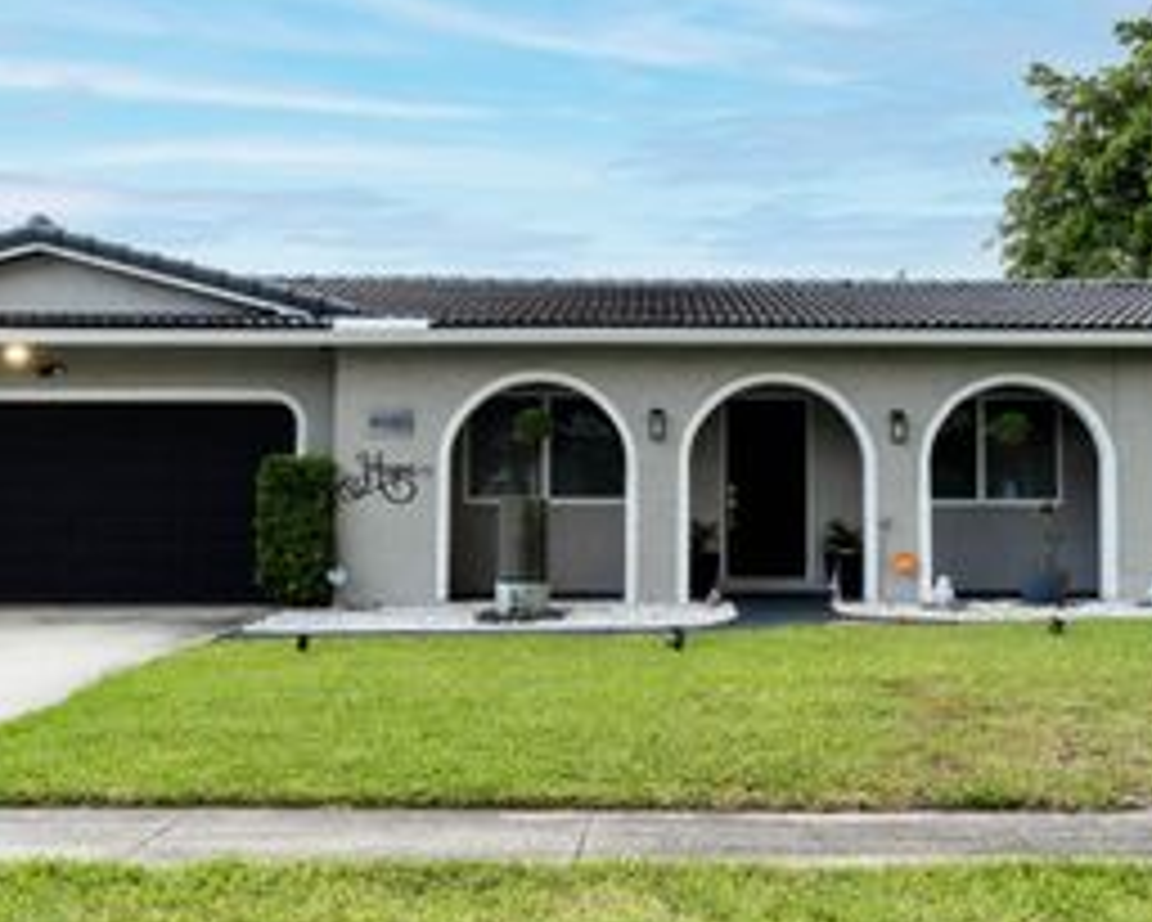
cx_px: 688
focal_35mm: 44
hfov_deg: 41.8
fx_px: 1501
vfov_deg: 34.2
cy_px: 439
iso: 320
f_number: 11
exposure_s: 1/30
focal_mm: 24
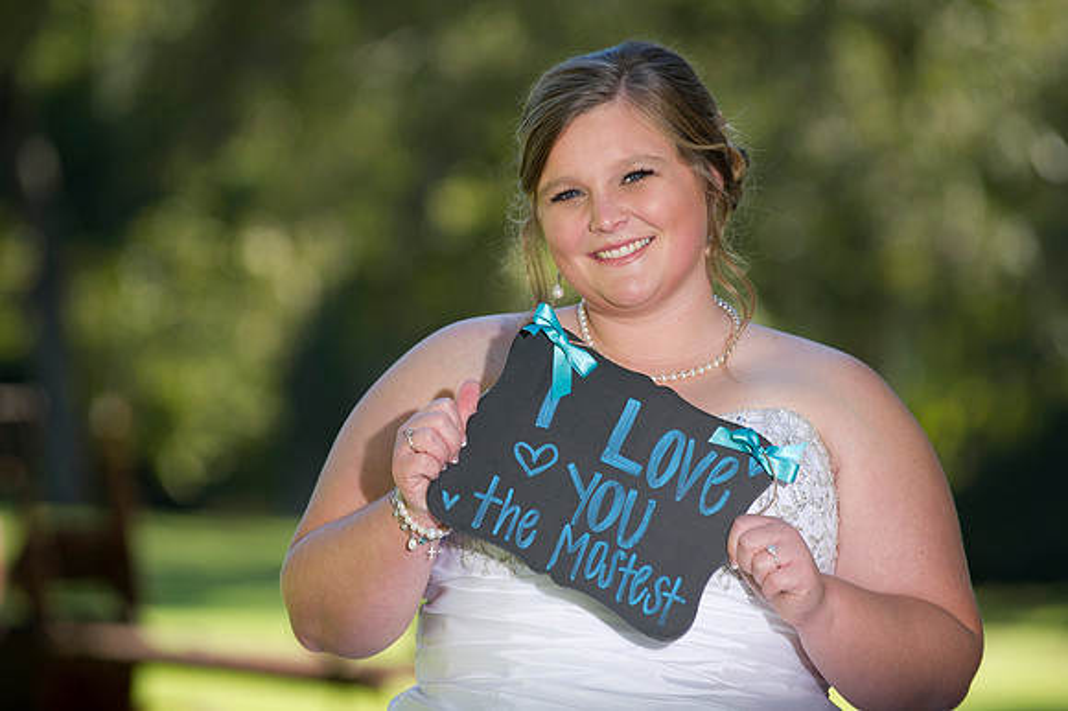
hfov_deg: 10.3
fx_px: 5930
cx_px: 534
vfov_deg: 6.9
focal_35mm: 200
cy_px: 356
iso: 200
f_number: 3.5
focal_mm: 200
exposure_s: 1/250
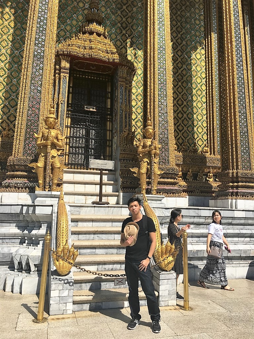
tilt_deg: +7.7
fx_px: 284
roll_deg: -1.3
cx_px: 127
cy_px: 170
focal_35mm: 29
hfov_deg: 48.2
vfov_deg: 61.7
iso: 25
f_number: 2.2
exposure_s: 1/2198
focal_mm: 4.15
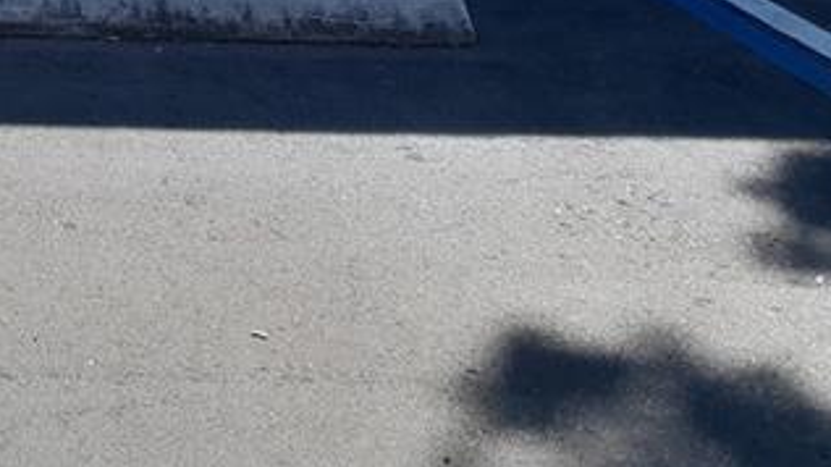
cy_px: -430
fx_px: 2092
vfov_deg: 11.6
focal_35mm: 95
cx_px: -233
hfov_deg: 20.6
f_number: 1.8
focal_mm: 4
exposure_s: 1/210
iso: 40
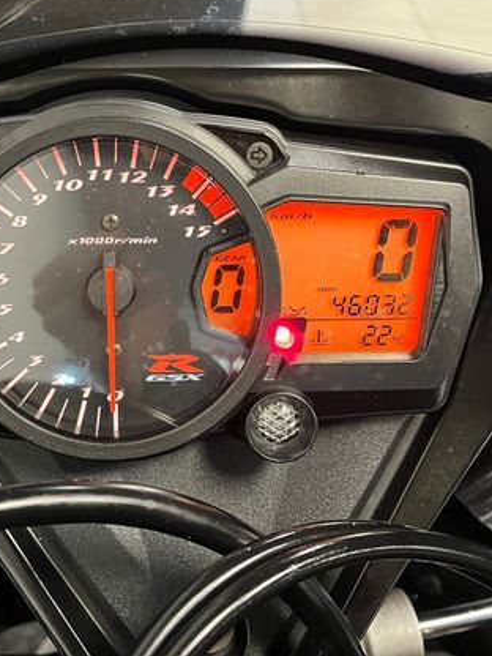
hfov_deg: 35.8
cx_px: 191
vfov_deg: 46.7
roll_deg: -7.0
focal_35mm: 40
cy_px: 279
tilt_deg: -40.9
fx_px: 758
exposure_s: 1/47
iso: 500
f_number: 1.6
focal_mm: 5.1
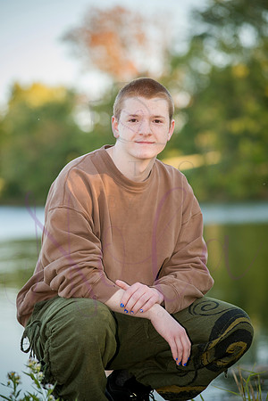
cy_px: 200
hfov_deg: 10.2
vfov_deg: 15.2
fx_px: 1507
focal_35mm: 135
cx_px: 134
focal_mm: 135
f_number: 4
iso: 400
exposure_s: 1/640
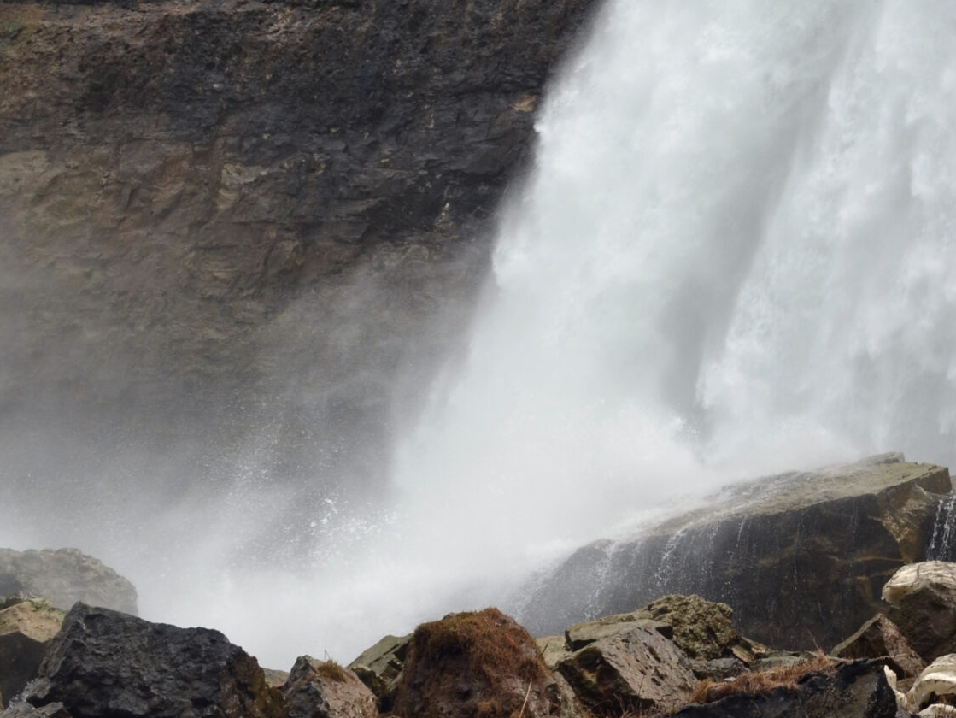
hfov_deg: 24.0
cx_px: 859
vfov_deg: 18.6
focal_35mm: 79
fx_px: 2182
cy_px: 255
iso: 100
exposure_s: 1/250
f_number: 8
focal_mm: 24
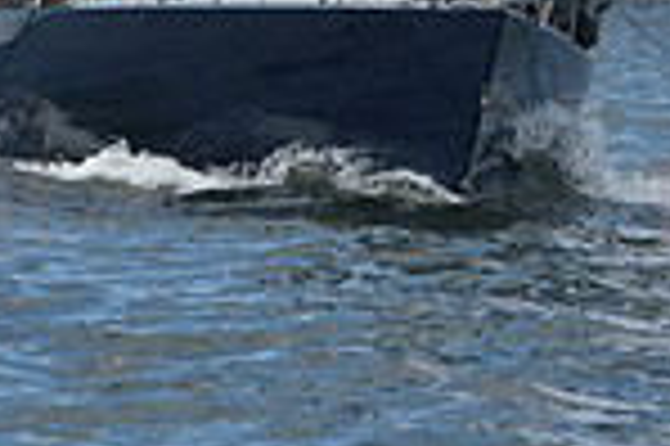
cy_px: -38
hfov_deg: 2.6
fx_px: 14501
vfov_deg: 1.8
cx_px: 418
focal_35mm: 780
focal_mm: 200
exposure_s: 1/1000
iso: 320
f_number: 9
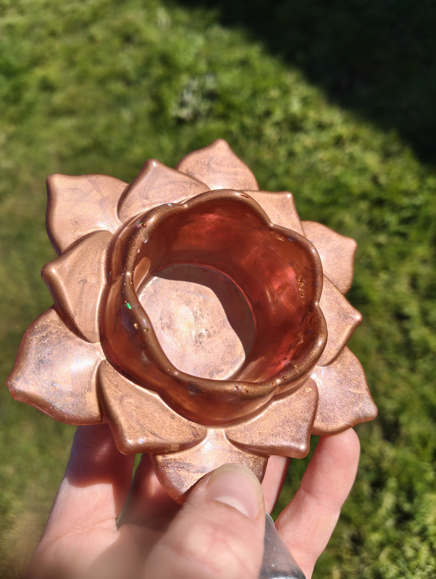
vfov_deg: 71.5
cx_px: 218
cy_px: 290
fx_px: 402
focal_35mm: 24
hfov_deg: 56.9
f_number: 1.88
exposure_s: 1/830
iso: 50
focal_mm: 5.56
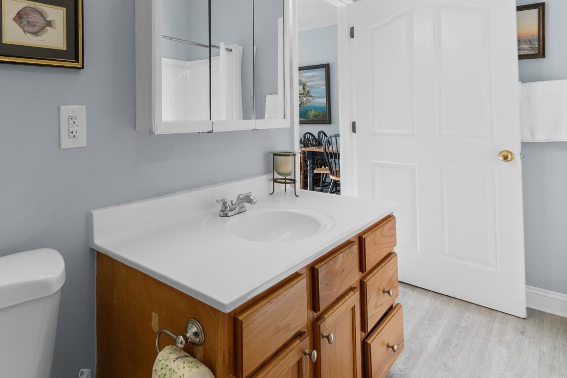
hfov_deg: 78.1
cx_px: 181
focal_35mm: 21
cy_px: 124
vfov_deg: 58.1
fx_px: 331
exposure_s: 1/10
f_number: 4.5
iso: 100
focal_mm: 10
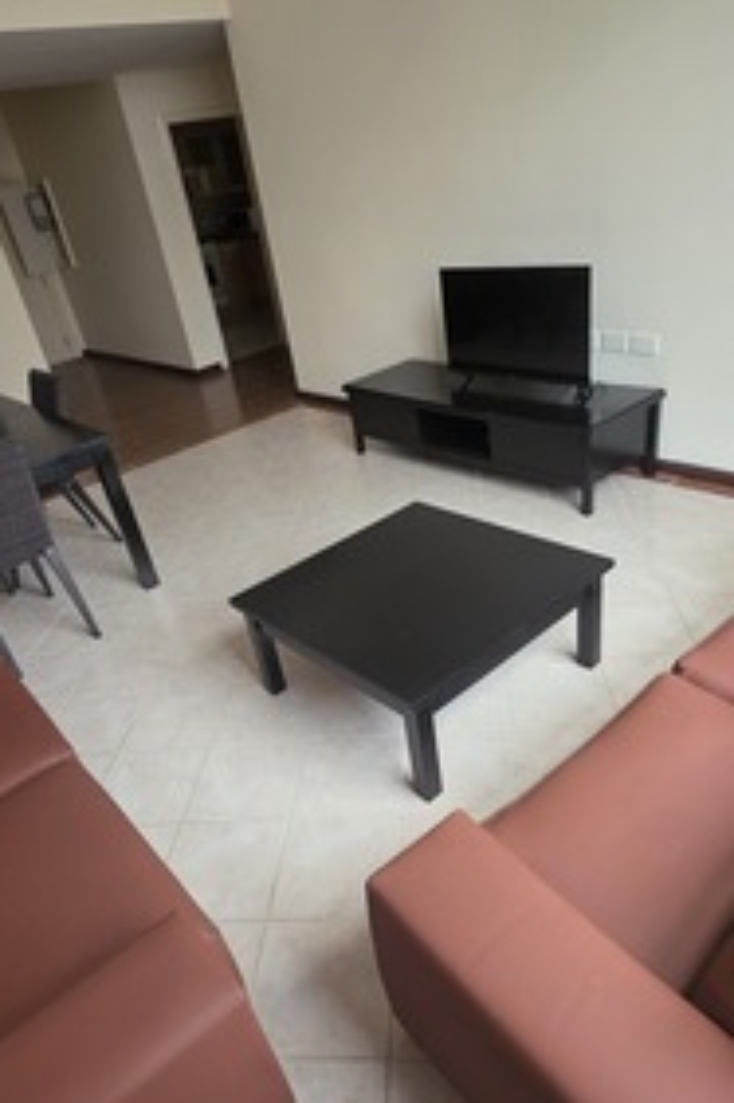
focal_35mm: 22
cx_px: 375
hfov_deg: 57.2
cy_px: 638
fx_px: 674
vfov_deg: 78.1
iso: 160
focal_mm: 2.2
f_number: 1.9
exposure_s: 1/100
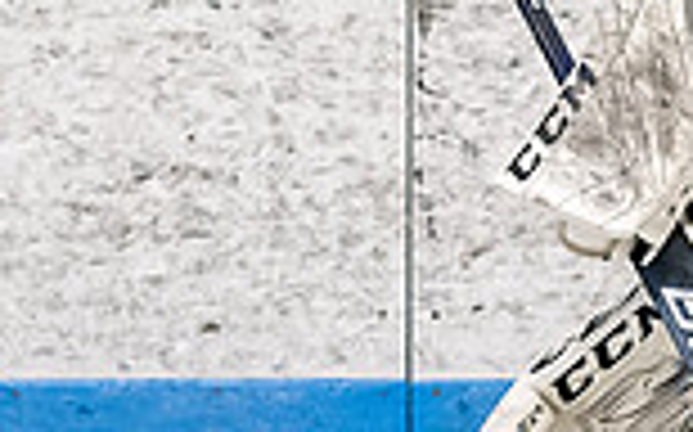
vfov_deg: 1.3
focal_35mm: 1015
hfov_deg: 2.1
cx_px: 1078
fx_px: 19156
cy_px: -107
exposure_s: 1/800
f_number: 3.2
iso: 2000
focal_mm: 125
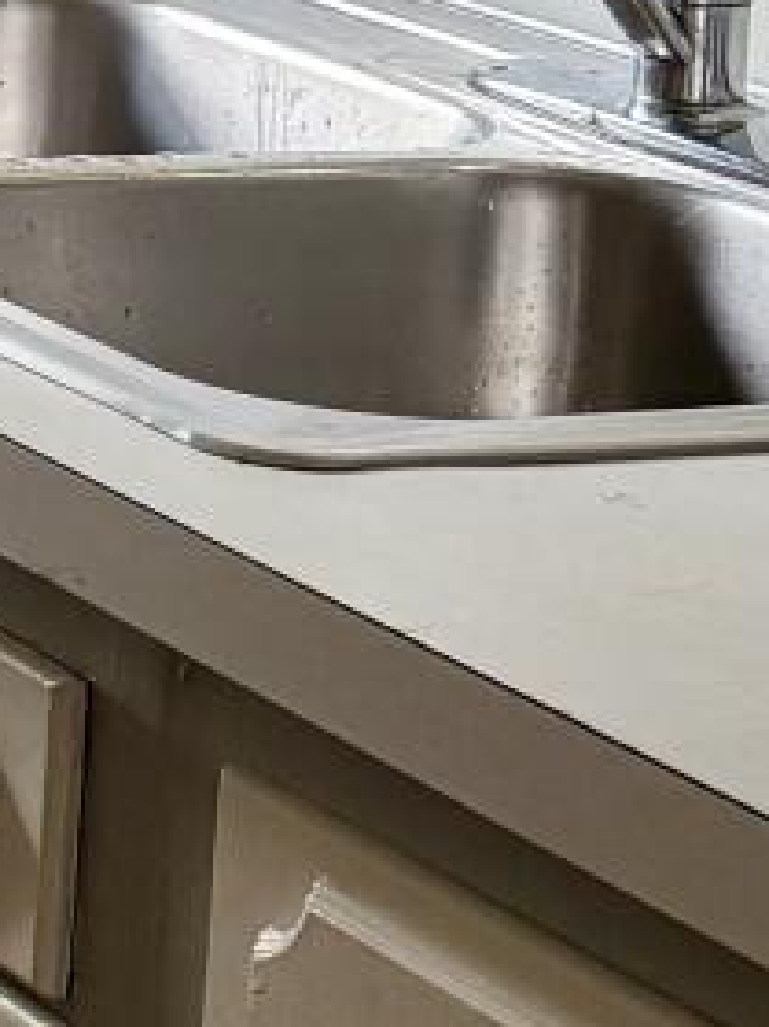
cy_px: -320
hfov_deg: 7.8
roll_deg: -2.2
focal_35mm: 172
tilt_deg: -7.3
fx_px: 5099
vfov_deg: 11.2
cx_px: -1266
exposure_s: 1/120
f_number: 1.78
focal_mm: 6.76
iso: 160
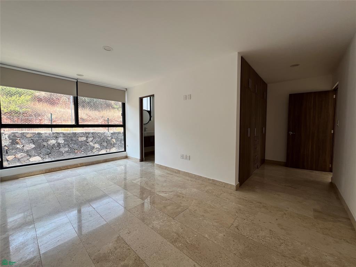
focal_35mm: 13
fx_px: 134
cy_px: 134
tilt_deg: -3.5
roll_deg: -0.6
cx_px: 178
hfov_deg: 106.2
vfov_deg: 89.9
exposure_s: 1/176
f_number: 1.8
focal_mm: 1.57
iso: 32
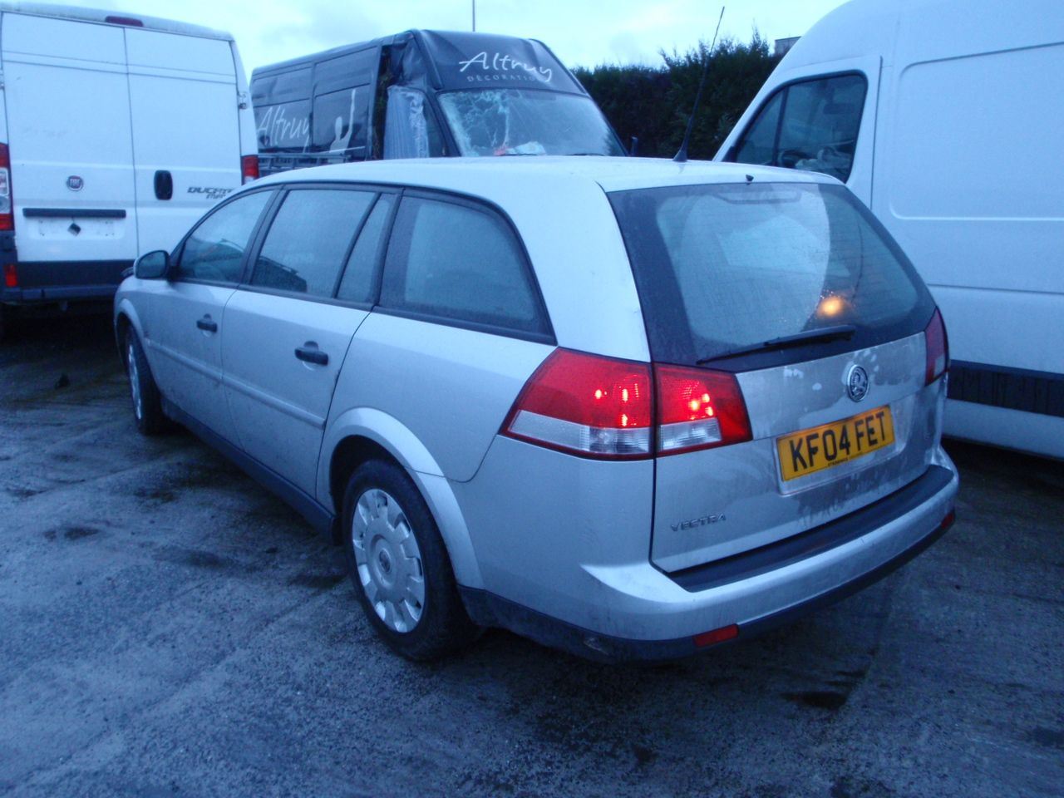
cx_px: 532
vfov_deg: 49.7
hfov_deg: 63.4
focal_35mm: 28
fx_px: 861
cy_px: 399
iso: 200
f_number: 3.5
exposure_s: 1/15
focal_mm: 5
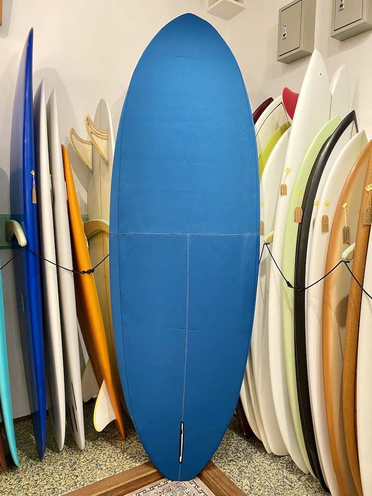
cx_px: 186
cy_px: 248
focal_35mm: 26
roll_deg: -1.2
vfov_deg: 67.3
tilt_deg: -4.6
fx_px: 373
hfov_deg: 53.1
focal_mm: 4.25
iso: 400
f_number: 1.8
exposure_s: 1/60
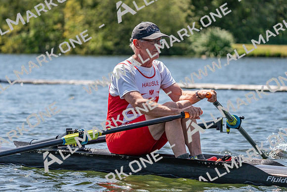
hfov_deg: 10.3
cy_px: 96
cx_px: 144
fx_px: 1595
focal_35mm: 200
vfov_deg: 6.9
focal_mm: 200
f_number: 5.6
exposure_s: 1/2000
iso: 400
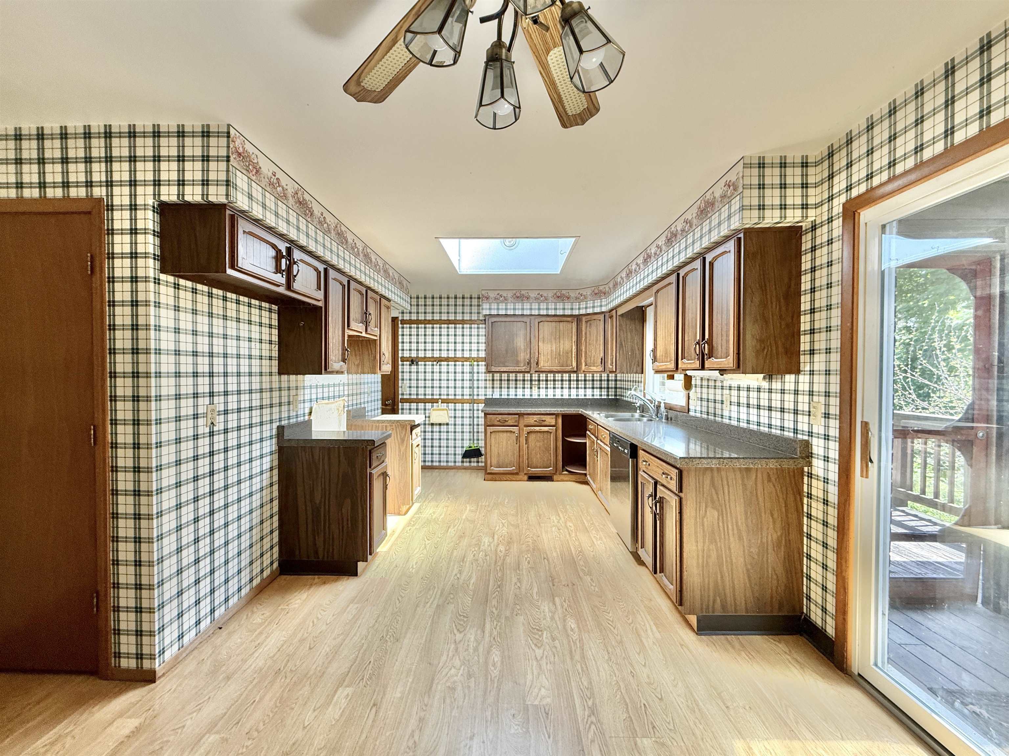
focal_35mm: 14
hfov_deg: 102.1
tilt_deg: -0.1
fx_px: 408
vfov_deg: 85.7
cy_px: 378
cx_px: 504
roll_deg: +0.7
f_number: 2.2
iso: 100
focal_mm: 2.22
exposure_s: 1/99
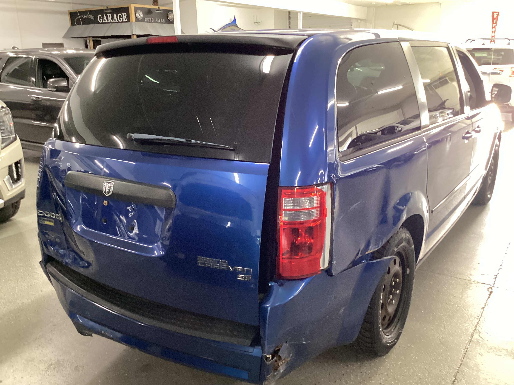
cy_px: 192
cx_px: 257
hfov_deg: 58.4
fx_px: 460
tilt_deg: -20.0
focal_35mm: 31
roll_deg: +0.6
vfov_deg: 45.4
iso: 320
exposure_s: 1/40
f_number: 2.4
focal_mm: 3.3
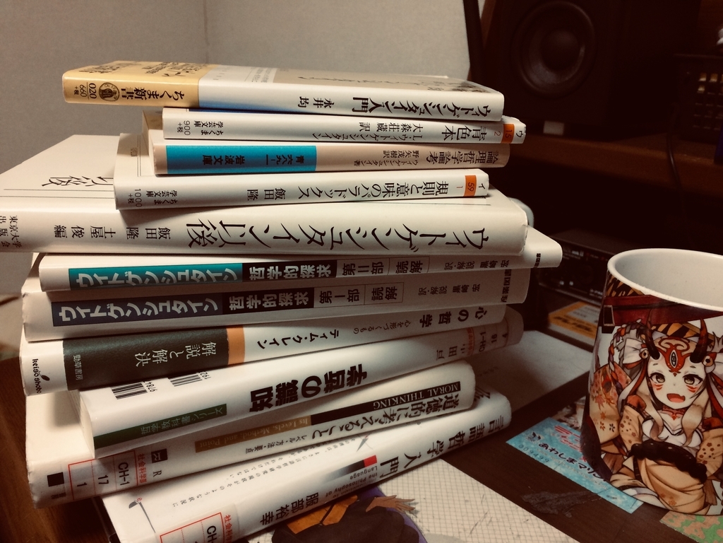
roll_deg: -0.8
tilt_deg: -19.8
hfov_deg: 61.7
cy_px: 272
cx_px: 362
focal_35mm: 29
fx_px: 606
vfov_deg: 48.2
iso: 64
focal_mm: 4.15
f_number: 2.2
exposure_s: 1/33
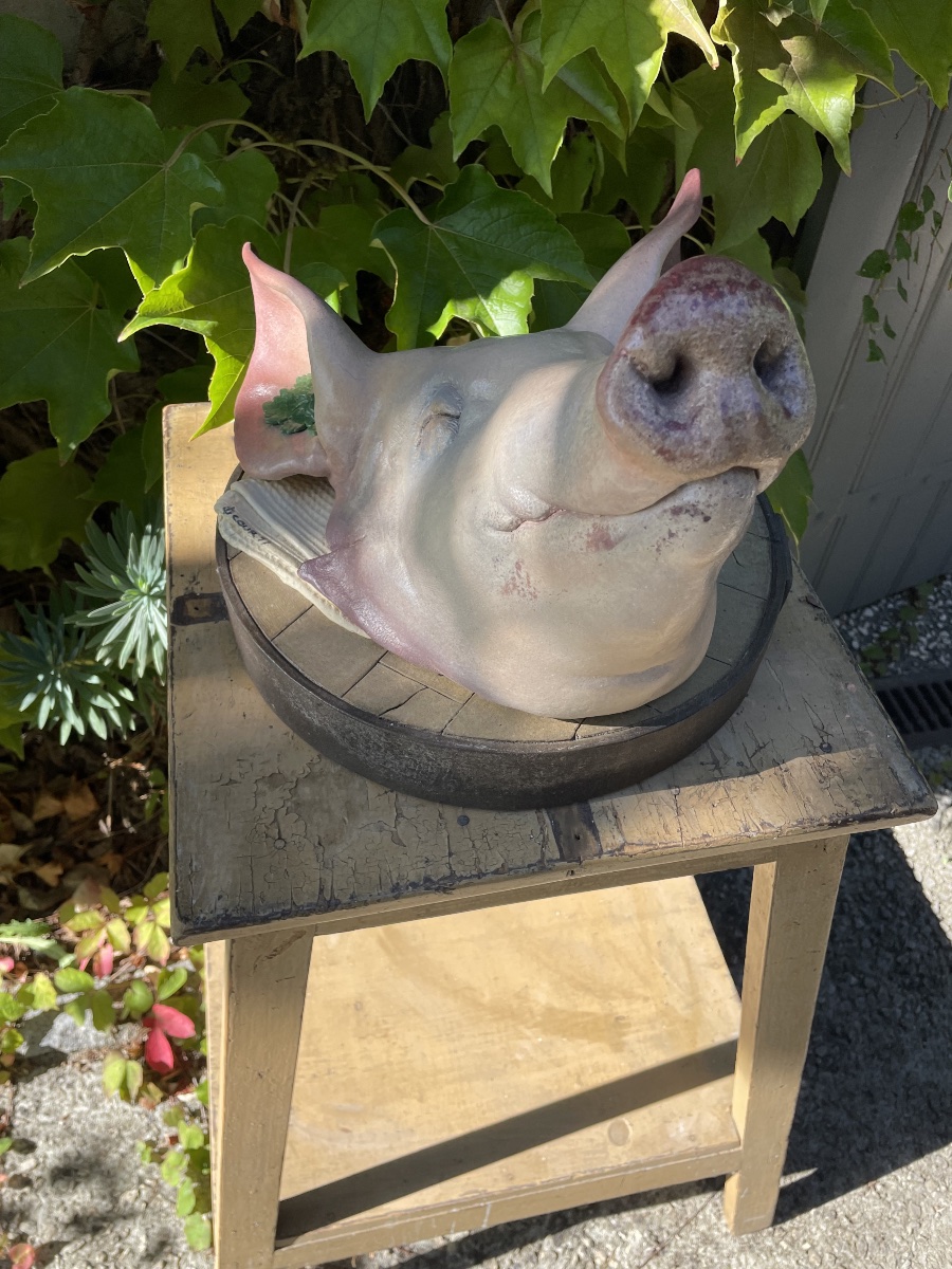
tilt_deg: -49.5
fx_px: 953
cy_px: 634
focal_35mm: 26
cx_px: 476
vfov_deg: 67.3
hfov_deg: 53.1
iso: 32
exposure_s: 1/769
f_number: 1.6
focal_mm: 4.2
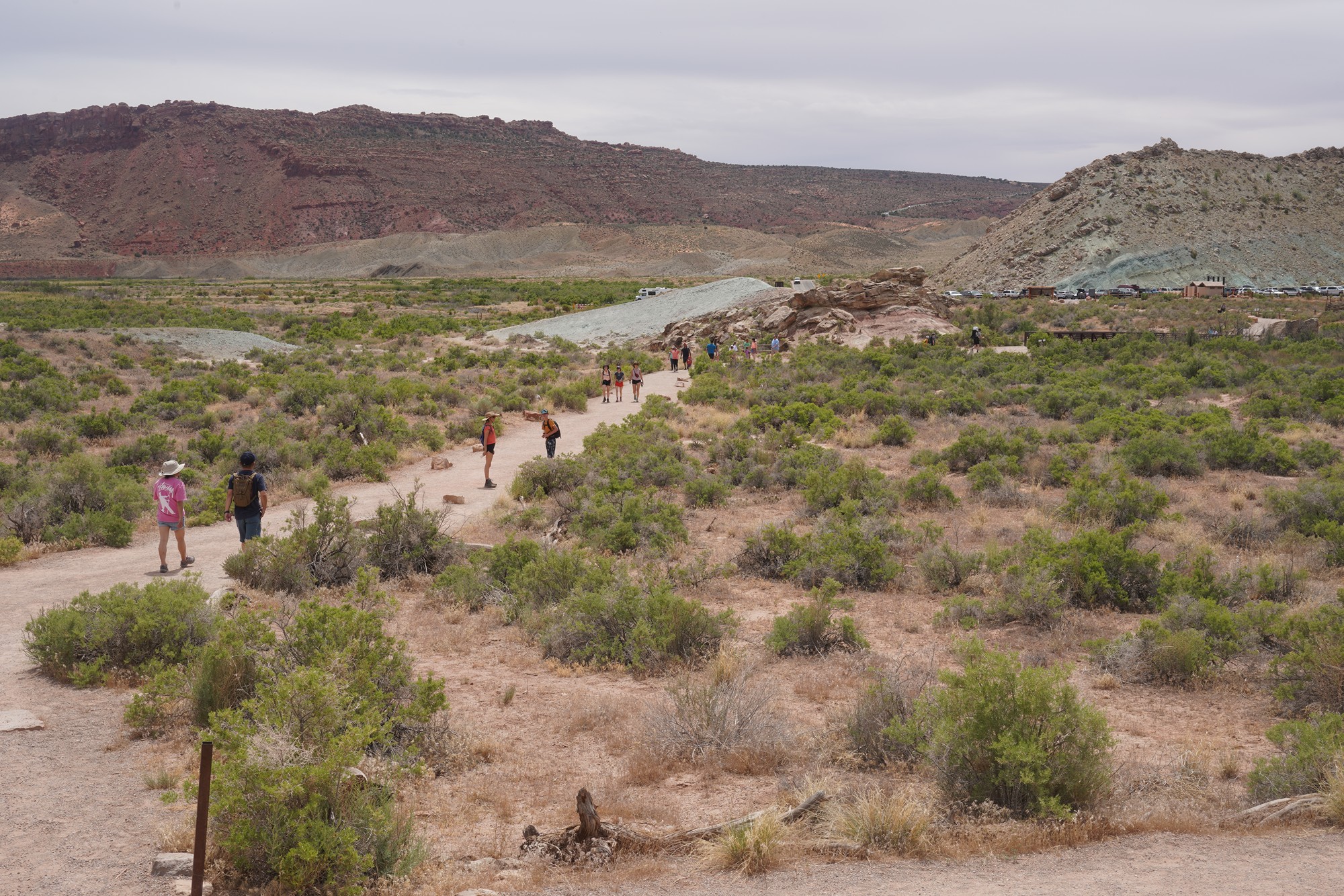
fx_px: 1680
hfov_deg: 43.6
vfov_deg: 29.9
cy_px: 448
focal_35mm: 45
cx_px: 672
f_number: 16
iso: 100
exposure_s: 1/100
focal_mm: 45
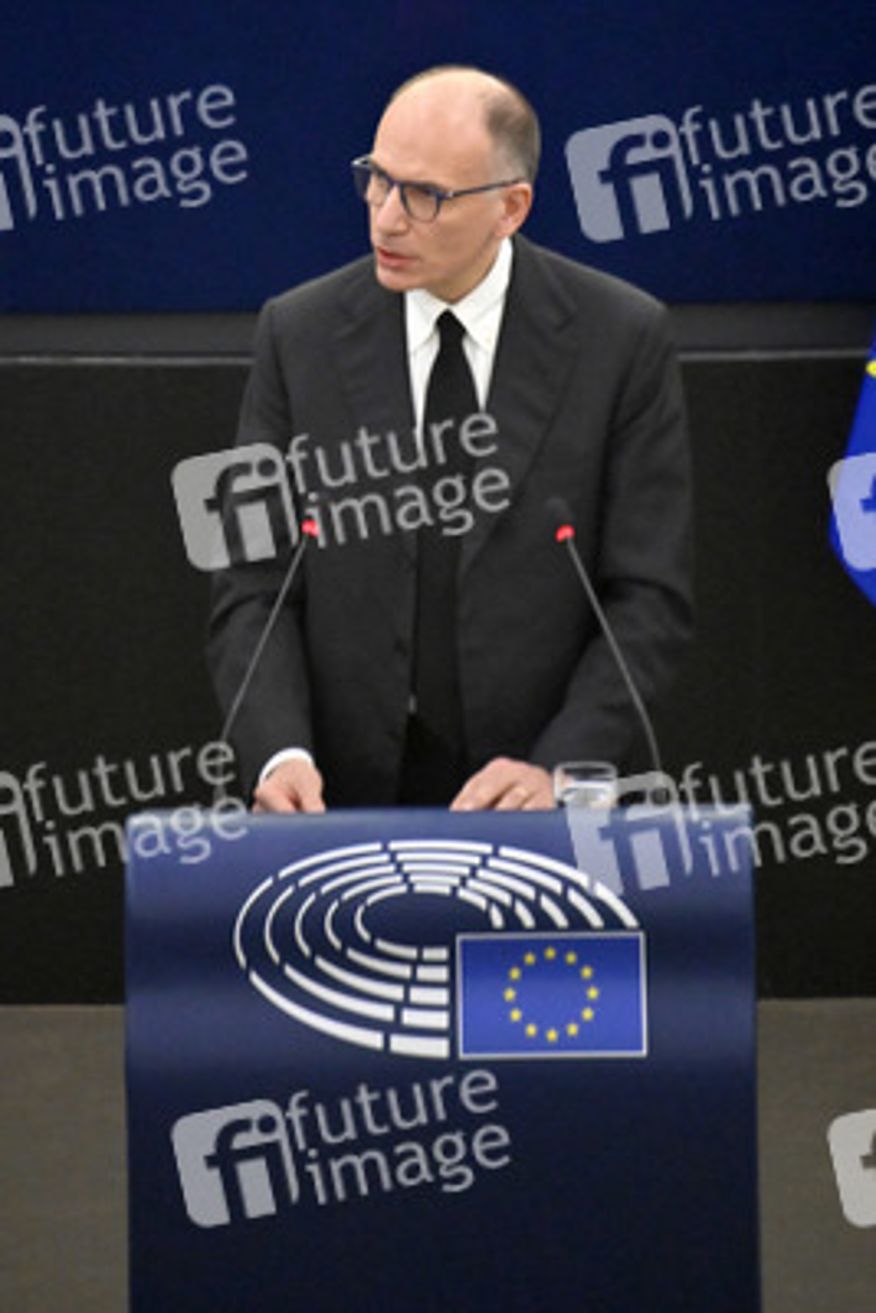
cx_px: 438
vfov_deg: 4.1
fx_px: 18233
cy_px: 656
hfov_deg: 2.8
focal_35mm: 500
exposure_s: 1/400
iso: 5000
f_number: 6.3
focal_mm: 500
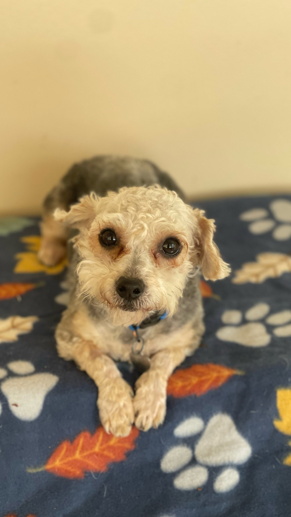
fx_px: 960
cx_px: 137
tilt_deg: -26.8
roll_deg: -0.9
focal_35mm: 70
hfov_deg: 17.2
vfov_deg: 30.2
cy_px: 258
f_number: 2.2
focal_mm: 7.5
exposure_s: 1/121
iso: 125
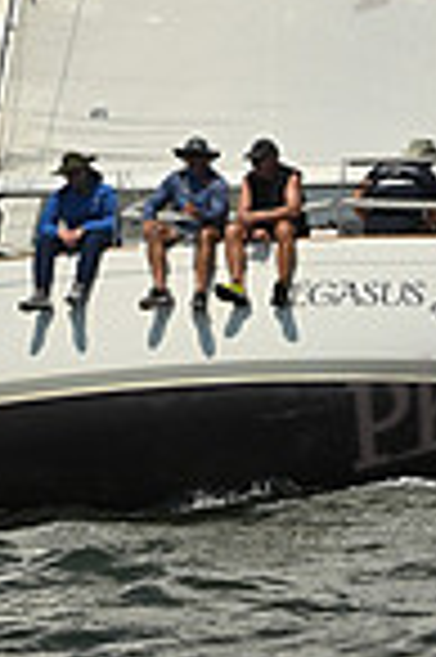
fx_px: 5062
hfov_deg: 4.9
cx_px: 115
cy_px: -274
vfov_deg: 7.3
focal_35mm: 278
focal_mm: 70
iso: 320
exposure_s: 1/1250
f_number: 13
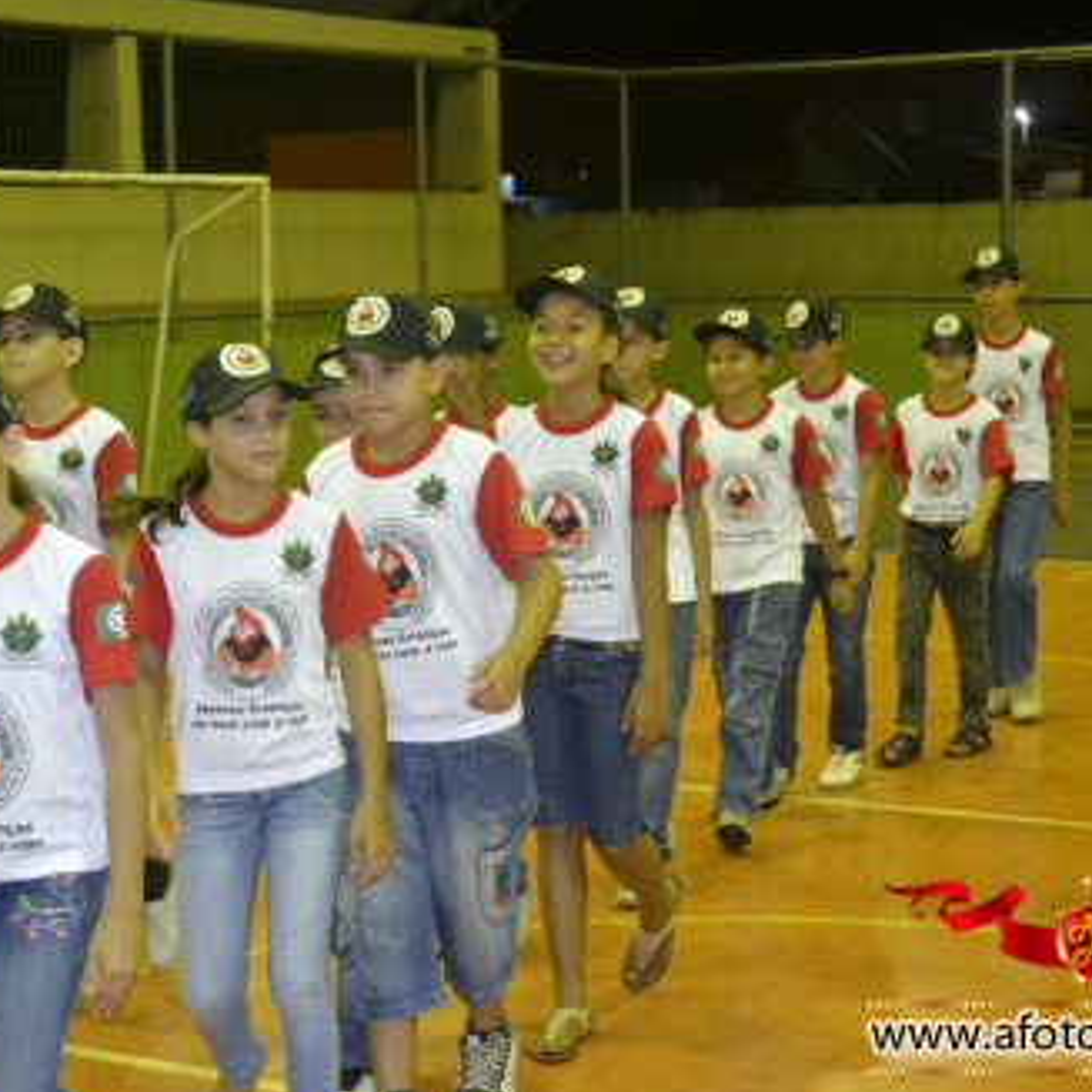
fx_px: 2784
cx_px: 518
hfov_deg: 22.2
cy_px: 549
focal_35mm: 78
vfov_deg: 22.2
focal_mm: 40
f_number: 4.5
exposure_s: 1/60
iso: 2200
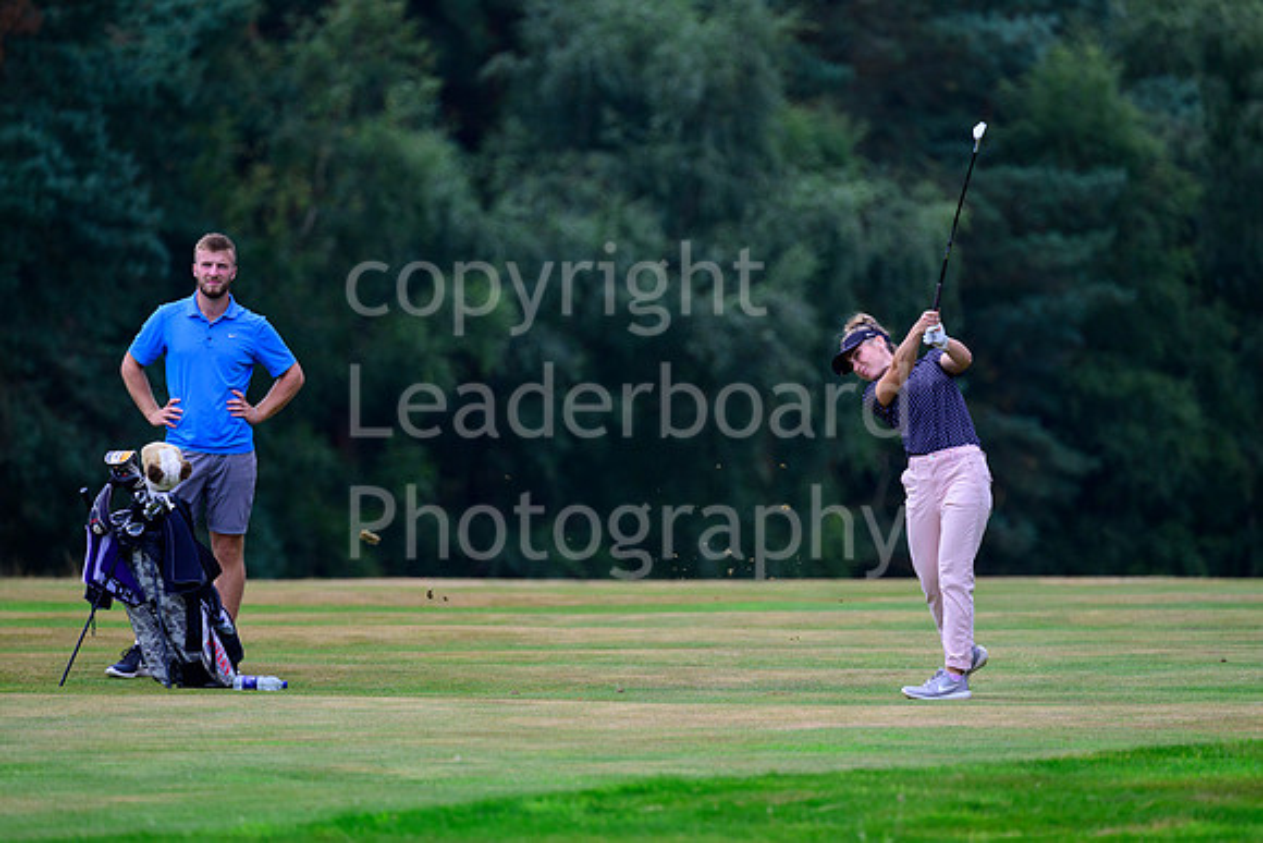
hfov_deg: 5.2
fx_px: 14036
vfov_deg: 3.4
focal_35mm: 400
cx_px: 632
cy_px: 422
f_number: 6.3
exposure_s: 1/1250
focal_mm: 400
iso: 800
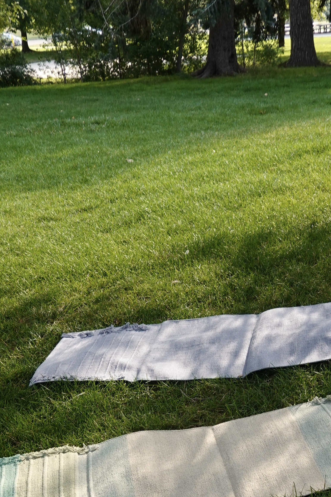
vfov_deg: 32.1
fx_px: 786
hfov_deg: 23.6
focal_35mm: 57
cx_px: 235
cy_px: 504
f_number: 2.8
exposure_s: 1/200
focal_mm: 9
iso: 100
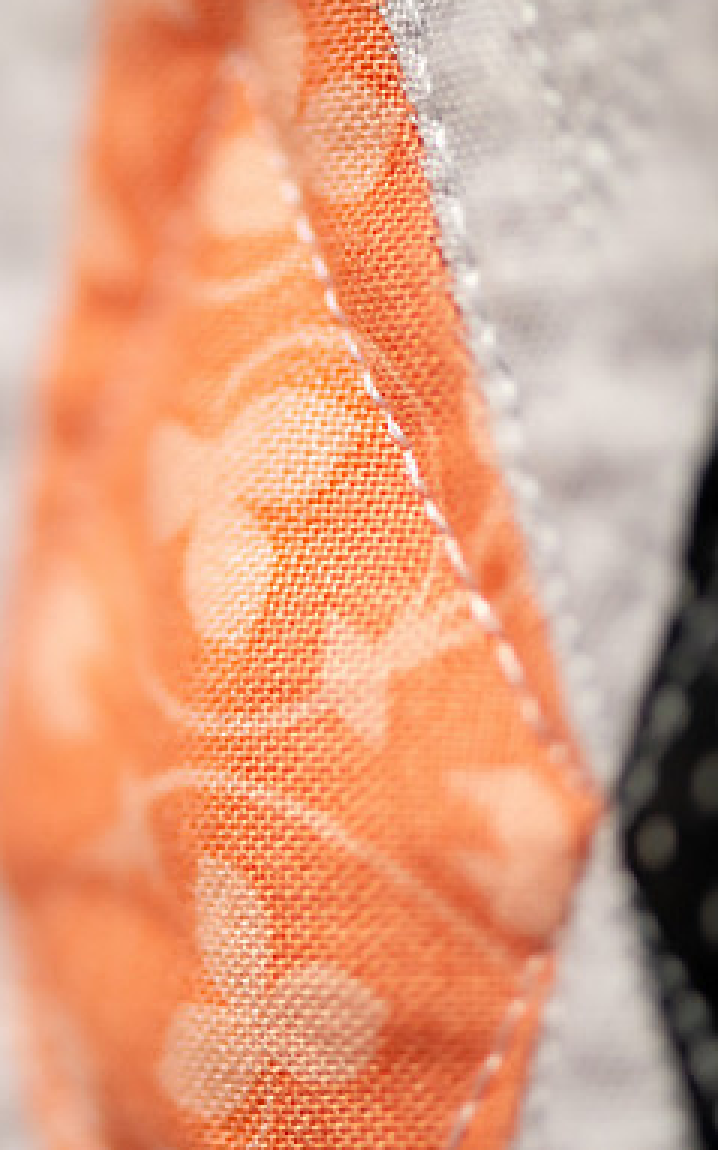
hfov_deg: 8.1
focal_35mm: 162
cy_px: 573
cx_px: 159
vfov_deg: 12.9
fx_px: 5078
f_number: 3.5
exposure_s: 1/200
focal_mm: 105
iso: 2500
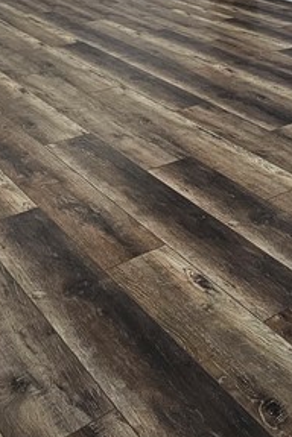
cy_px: 38
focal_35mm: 48
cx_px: 284
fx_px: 584
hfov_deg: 26.7
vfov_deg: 38.1
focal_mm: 2.2
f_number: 2.2
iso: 125
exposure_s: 1/60
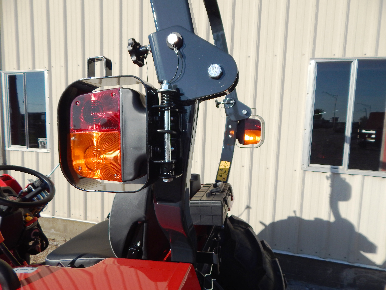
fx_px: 245
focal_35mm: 22
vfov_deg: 61.1
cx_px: 193
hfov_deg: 76.4
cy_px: 145
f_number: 6
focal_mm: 4
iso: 125
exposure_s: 1/500
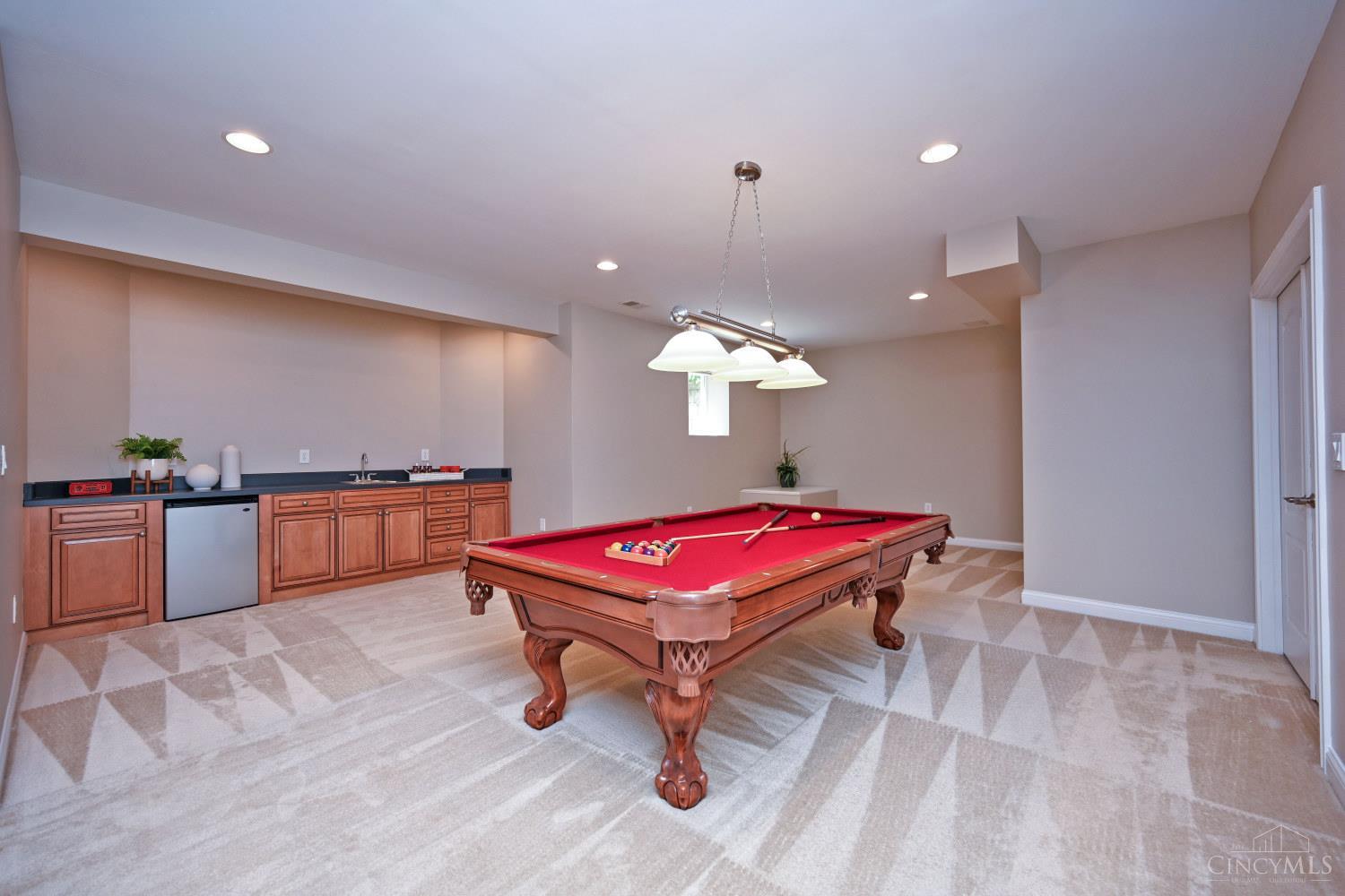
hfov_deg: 104.3
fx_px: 523
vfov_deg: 81.2
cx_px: 672
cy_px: 448
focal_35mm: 14
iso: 200
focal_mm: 14
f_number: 4
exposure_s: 1/60
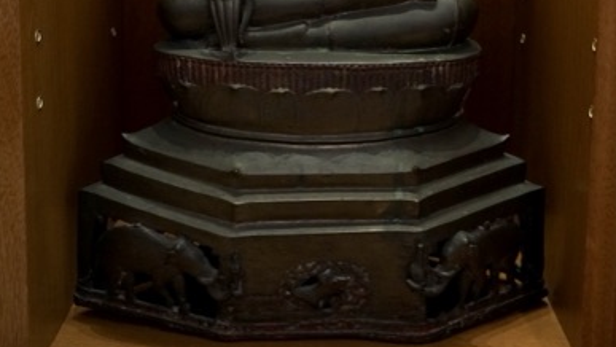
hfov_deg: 39.9
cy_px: -68
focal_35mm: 52
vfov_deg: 21.5
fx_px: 850
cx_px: 312
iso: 2500
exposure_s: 1/80
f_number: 4
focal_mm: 32
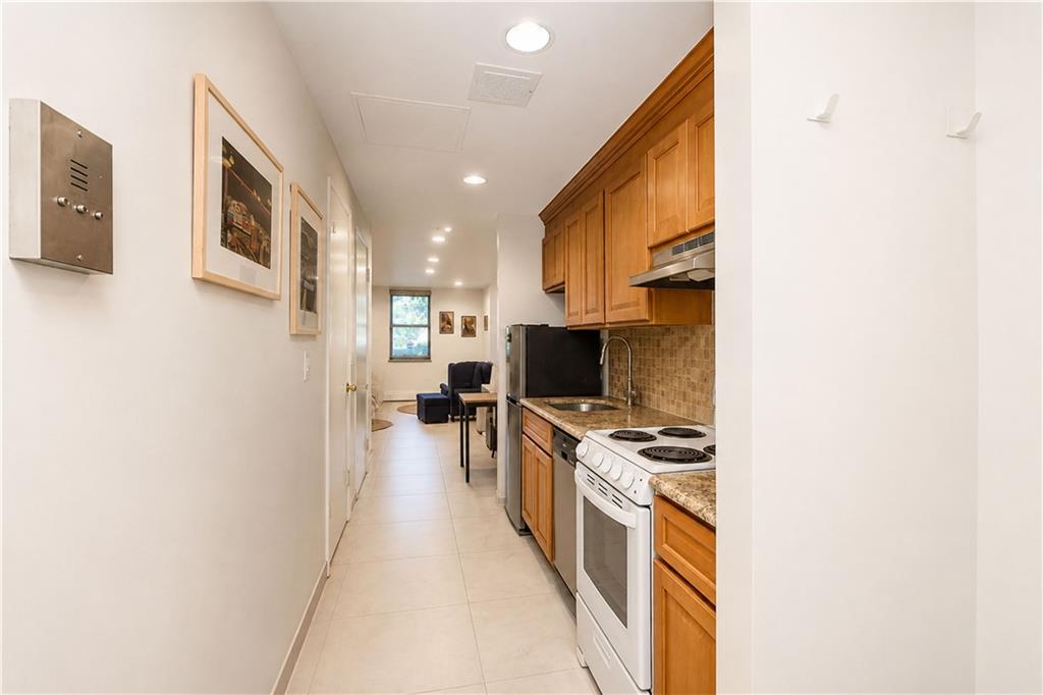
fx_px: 434
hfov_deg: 100.4
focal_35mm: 15
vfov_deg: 77.3
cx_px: 522
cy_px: 348
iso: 400
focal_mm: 10
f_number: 7.1
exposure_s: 1/50
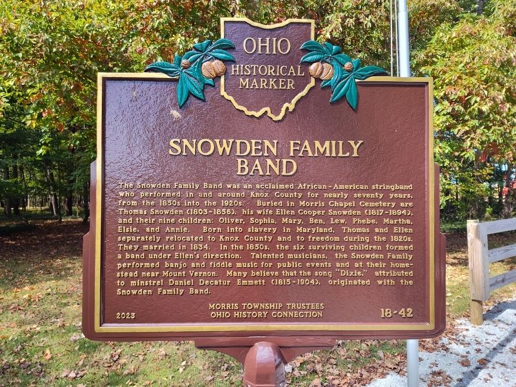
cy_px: 194
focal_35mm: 23
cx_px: 258
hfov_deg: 73.9
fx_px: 343
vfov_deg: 58.9
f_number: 1.8
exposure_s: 1/436
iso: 100
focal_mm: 5.56
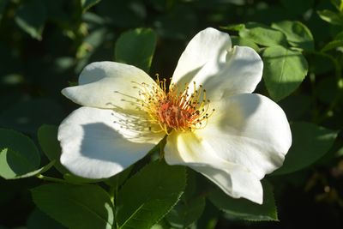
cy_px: 114
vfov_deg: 13.7
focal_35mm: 100
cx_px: 172
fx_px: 953
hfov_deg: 20.4
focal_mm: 100
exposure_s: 1/500
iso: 400
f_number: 13
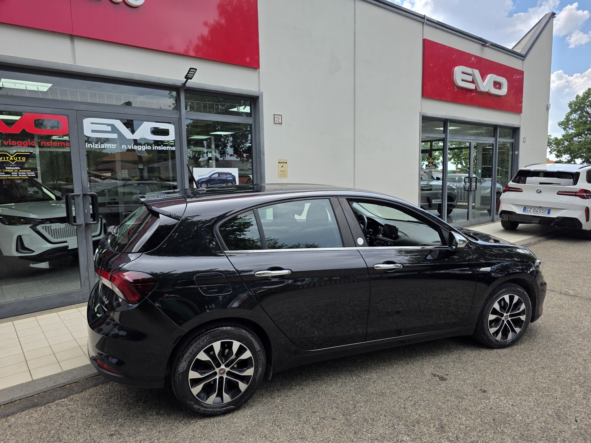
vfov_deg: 58.9
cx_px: 296
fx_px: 393
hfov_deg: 73.9
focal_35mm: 23
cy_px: 222
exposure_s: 1/2071
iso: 80
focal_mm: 6.3
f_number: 1.7
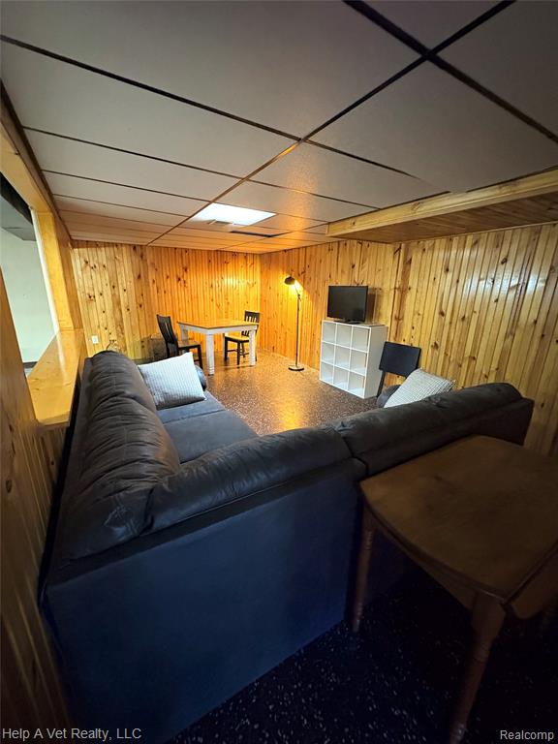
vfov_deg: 102.1
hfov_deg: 85.7
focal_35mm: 14
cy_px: 372
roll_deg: -1.0
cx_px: 279
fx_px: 301
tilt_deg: -15.8
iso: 1000
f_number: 2.2
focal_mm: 2.22
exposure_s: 1/30
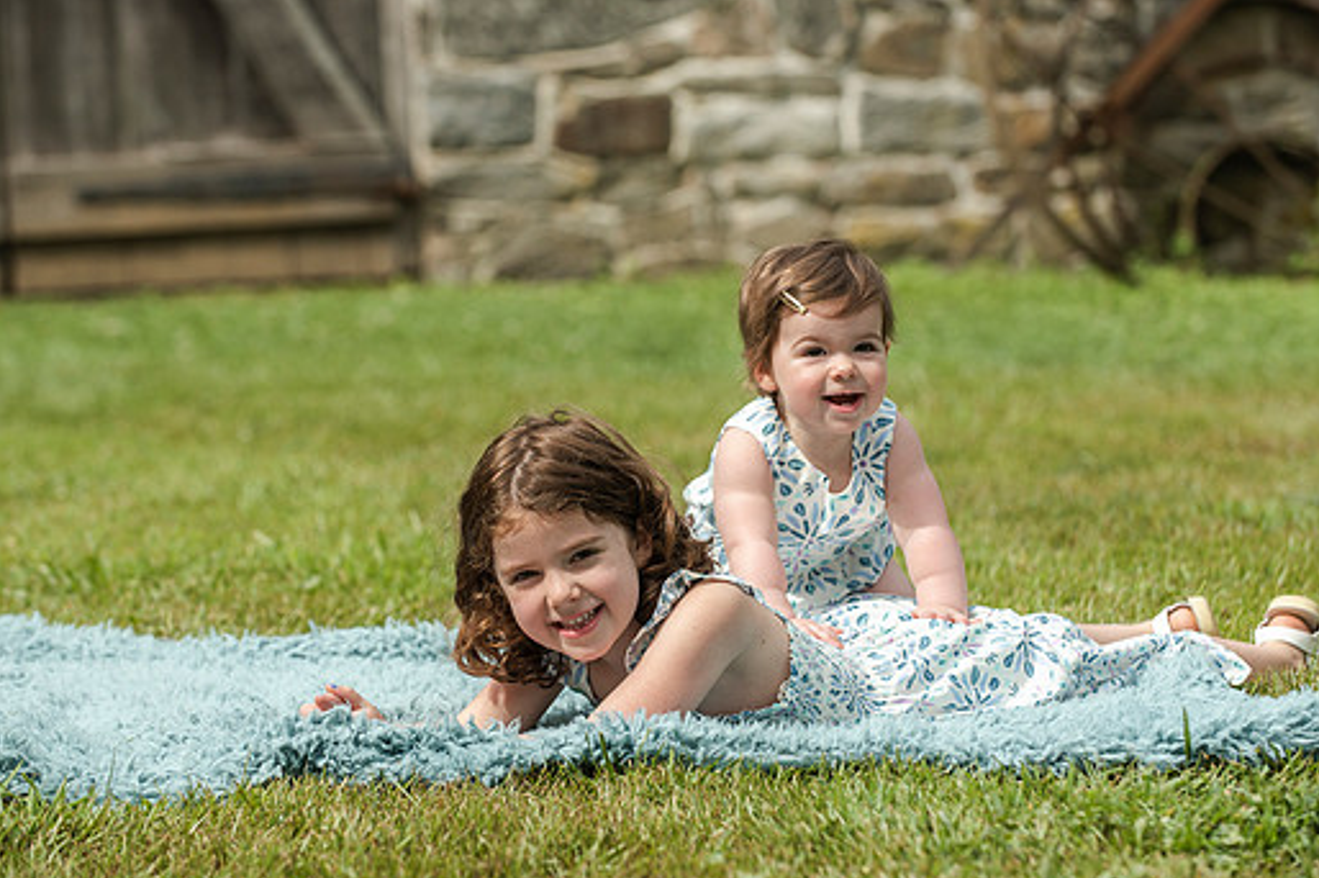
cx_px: 657
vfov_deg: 9.6
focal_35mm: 142
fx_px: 5199
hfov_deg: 14.5
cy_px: 404
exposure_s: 1/2500
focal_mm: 120
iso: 400
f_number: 4.5
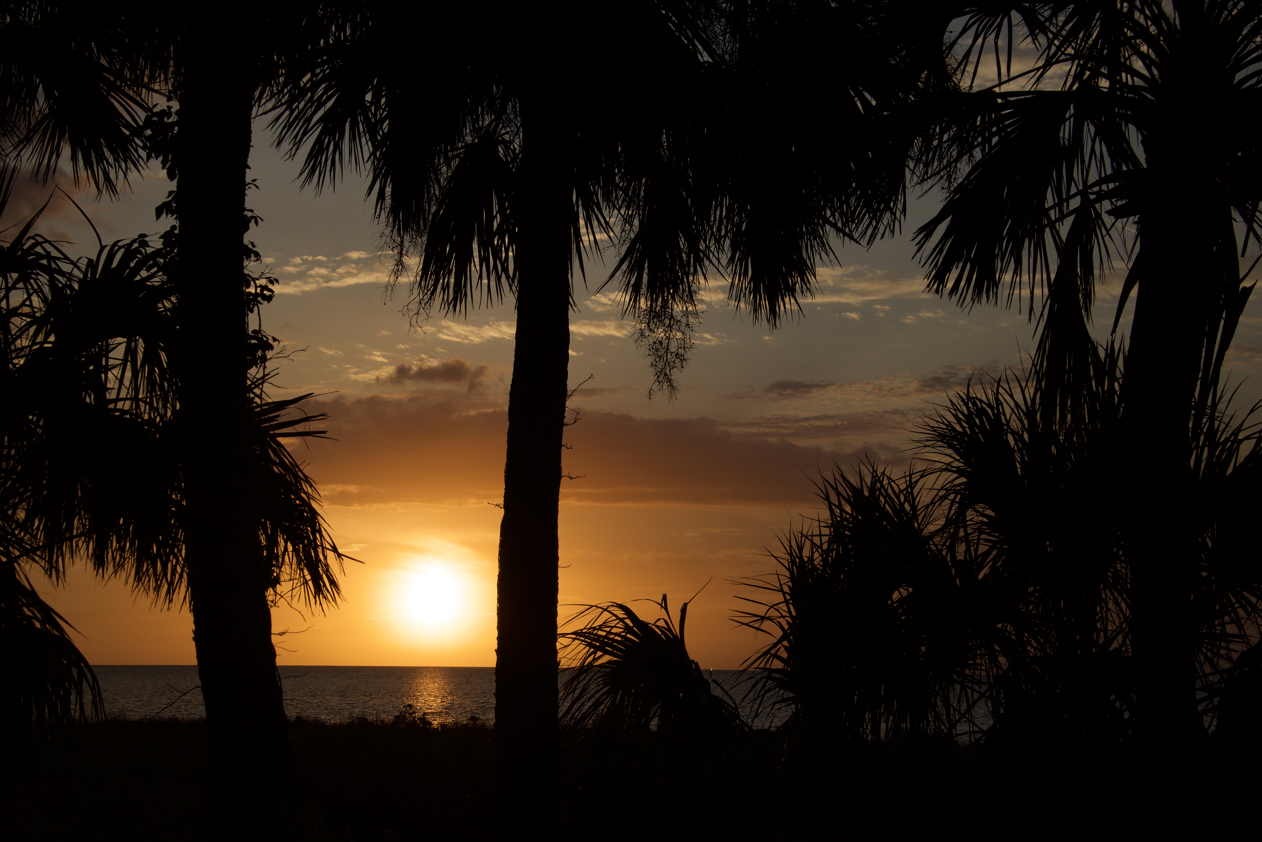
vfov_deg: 22.3
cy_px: 438
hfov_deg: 32.9
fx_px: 2138
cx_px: 594
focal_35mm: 61
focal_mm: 38
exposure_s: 1/800
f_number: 9
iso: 200
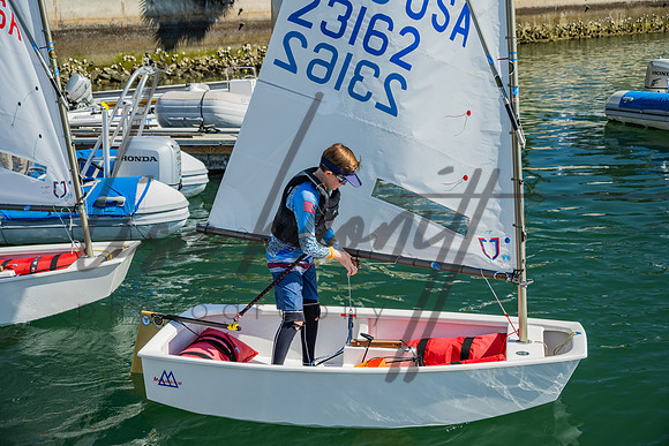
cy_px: 223
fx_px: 892
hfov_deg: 41.1
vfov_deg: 28.1
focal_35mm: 48
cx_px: 334
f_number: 5.6
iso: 100
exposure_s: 1/250
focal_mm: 48
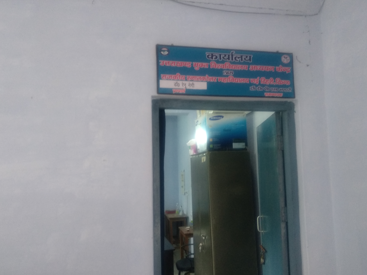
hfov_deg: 61.6
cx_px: 191
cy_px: 138
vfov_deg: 48.2
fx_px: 307
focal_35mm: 29
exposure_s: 1/25
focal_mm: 3.81
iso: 500
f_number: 2.2
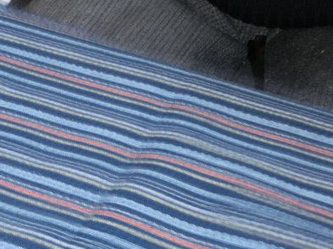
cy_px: 146
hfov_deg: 16.8
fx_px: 1105
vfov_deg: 12.9
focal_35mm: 115
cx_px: 16
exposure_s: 1/10
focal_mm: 10.11
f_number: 4.5
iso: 400
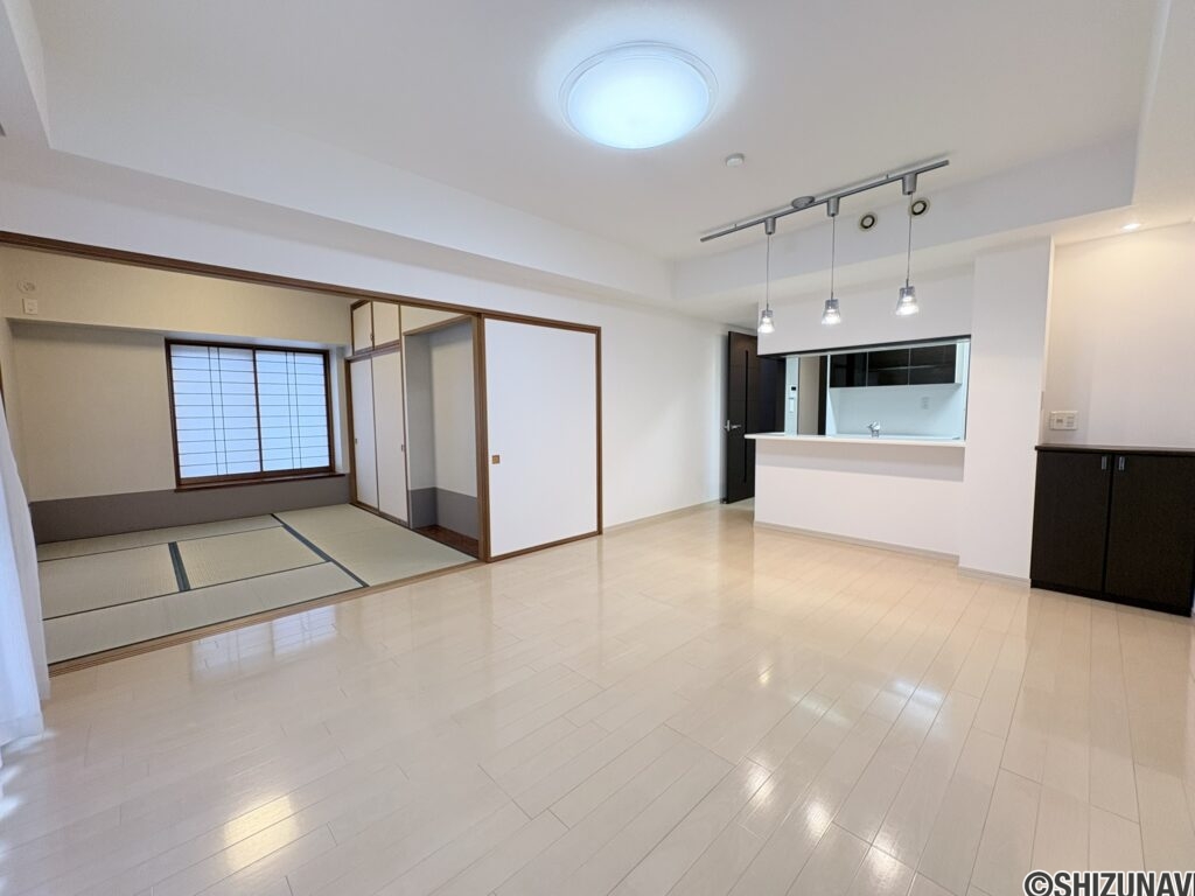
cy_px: 448
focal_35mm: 14
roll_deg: +1.1
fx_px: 483
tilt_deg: -4.1
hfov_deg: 102.1
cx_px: 598
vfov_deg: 85.7
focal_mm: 2.22
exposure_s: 1/70
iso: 250
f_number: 2.2
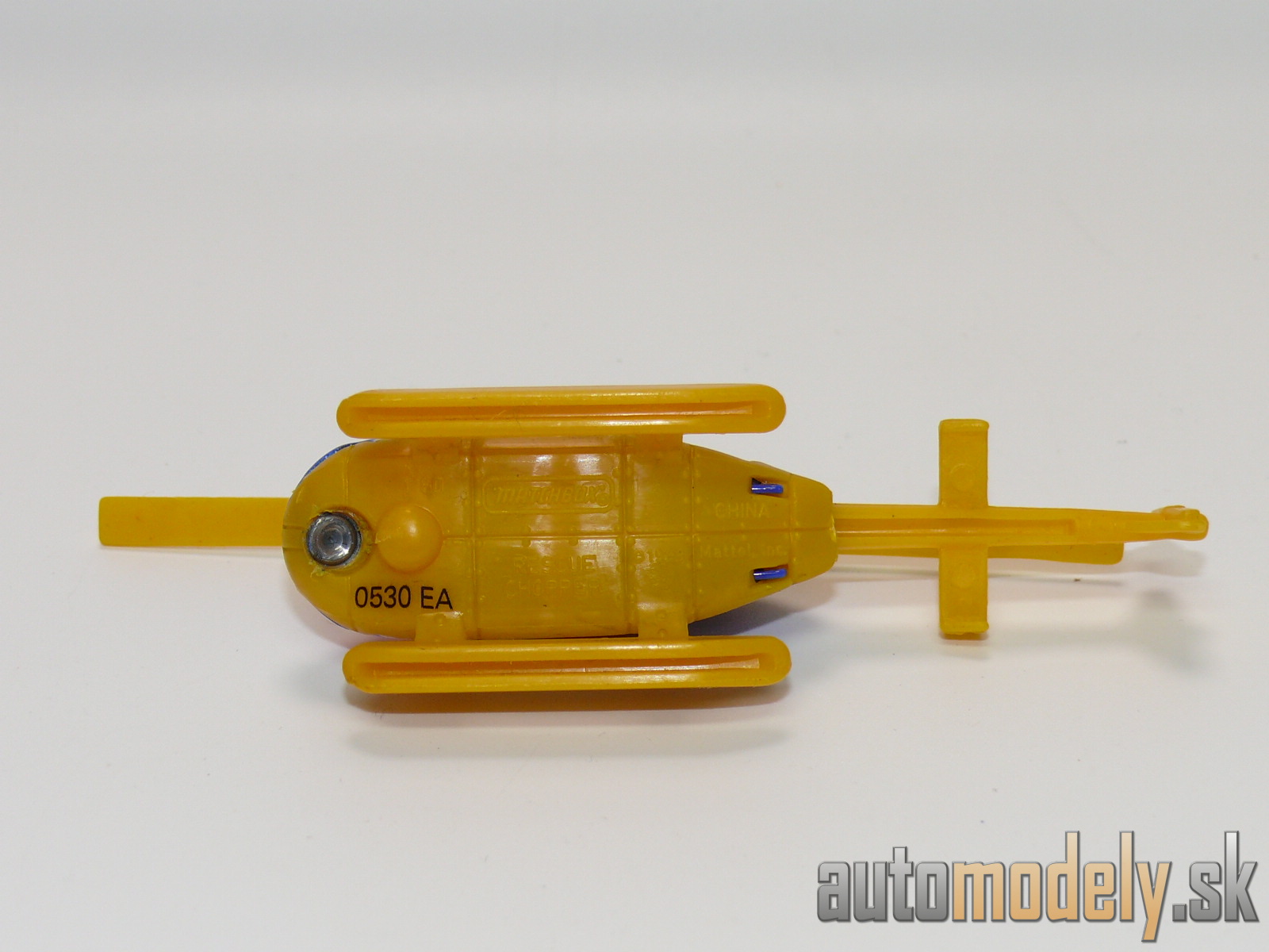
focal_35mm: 81
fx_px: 2969
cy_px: 476
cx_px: 634
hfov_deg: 24.1
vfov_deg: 18.2
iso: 100
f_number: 4
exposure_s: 1/30
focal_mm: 11.9
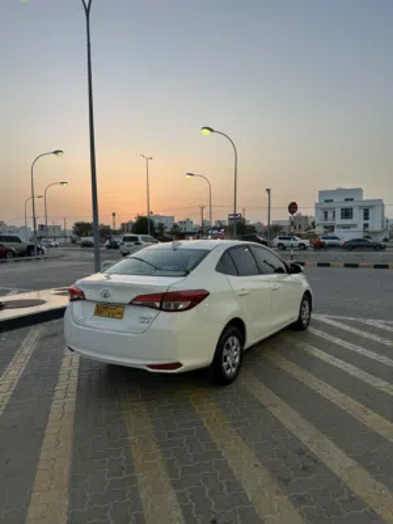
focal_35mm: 24
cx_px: 196
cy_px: 262
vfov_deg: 71.6
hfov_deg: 56.8
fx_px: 363
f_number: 1.78
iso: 80
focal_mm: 6.86
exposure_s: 1/444
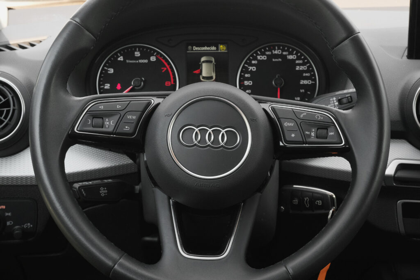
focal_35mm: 68
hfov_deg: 29.7
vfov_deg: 20.0
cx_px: 210
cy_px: 140
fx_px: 793
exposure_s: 1/160
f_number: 9
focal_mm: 45
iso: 2000
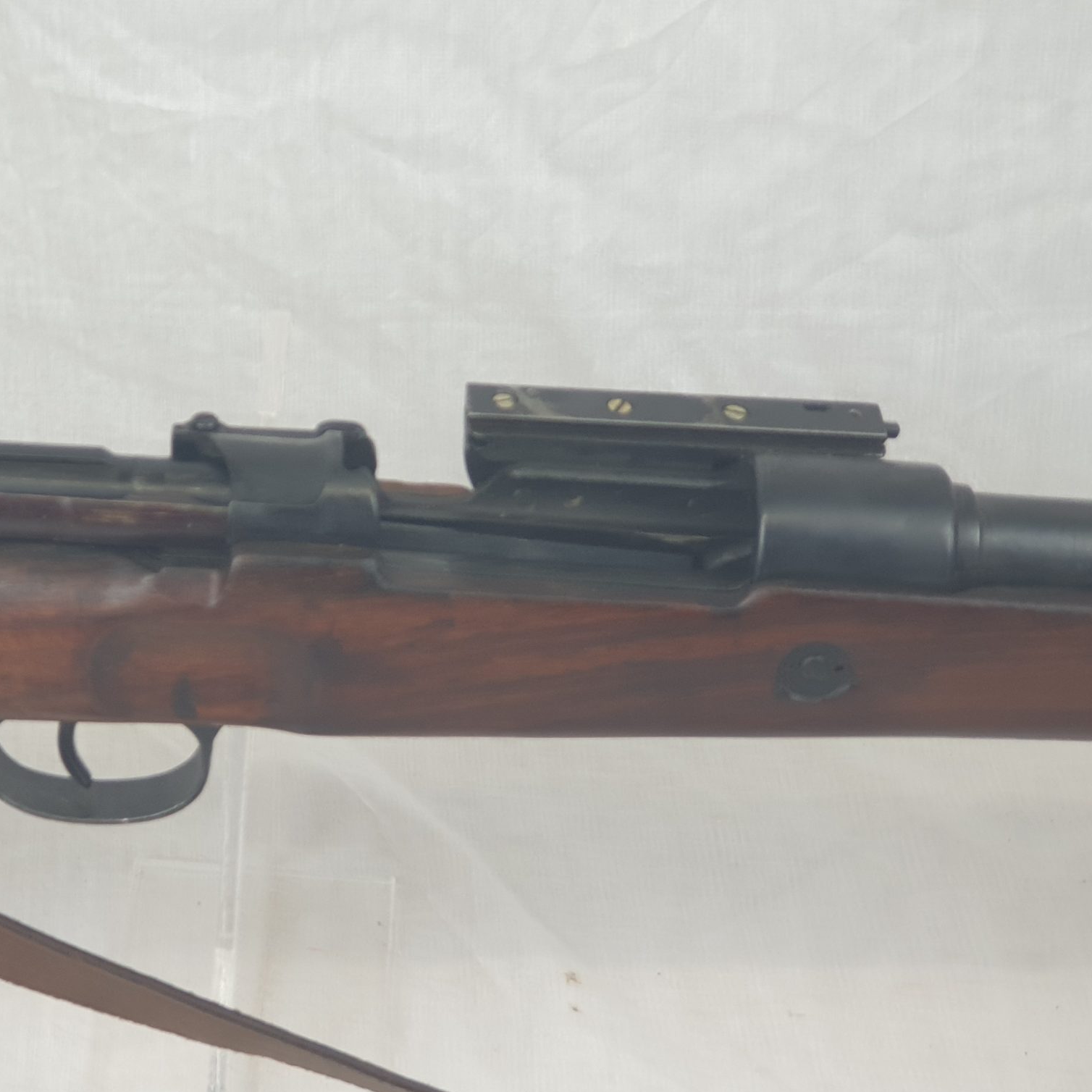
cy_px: 504
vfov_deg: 22.2
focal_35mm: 78
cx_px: 171
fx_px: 2784
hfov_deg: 21.8
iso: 100
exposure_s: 1/33
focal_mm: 6
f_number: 2.4
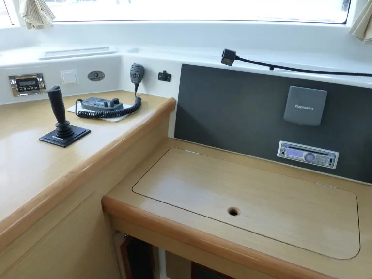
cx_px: 186
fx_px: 269
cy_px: 136
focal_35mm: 25
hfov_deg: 69.4
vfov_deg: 54.9
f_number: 3.3
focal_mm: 4.3
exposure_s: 1/60
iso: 200
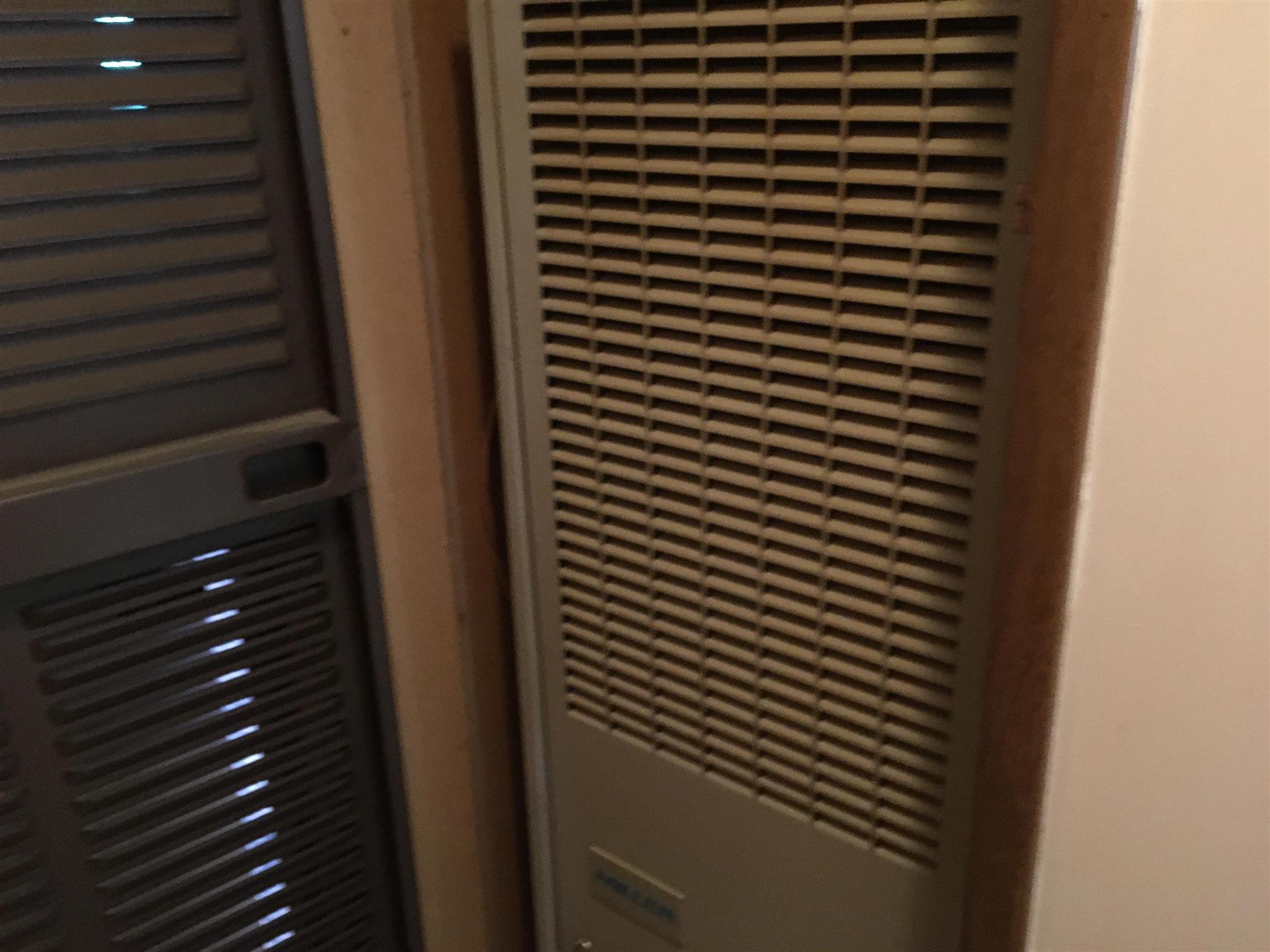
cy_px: 476
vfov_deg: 48.2
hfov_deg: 61.7
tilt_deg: -22.5
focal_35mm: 29
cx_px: 635
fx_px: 1064
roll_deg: +1.3
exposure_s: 1/15
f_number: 2.2
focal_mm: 4.15
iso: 500
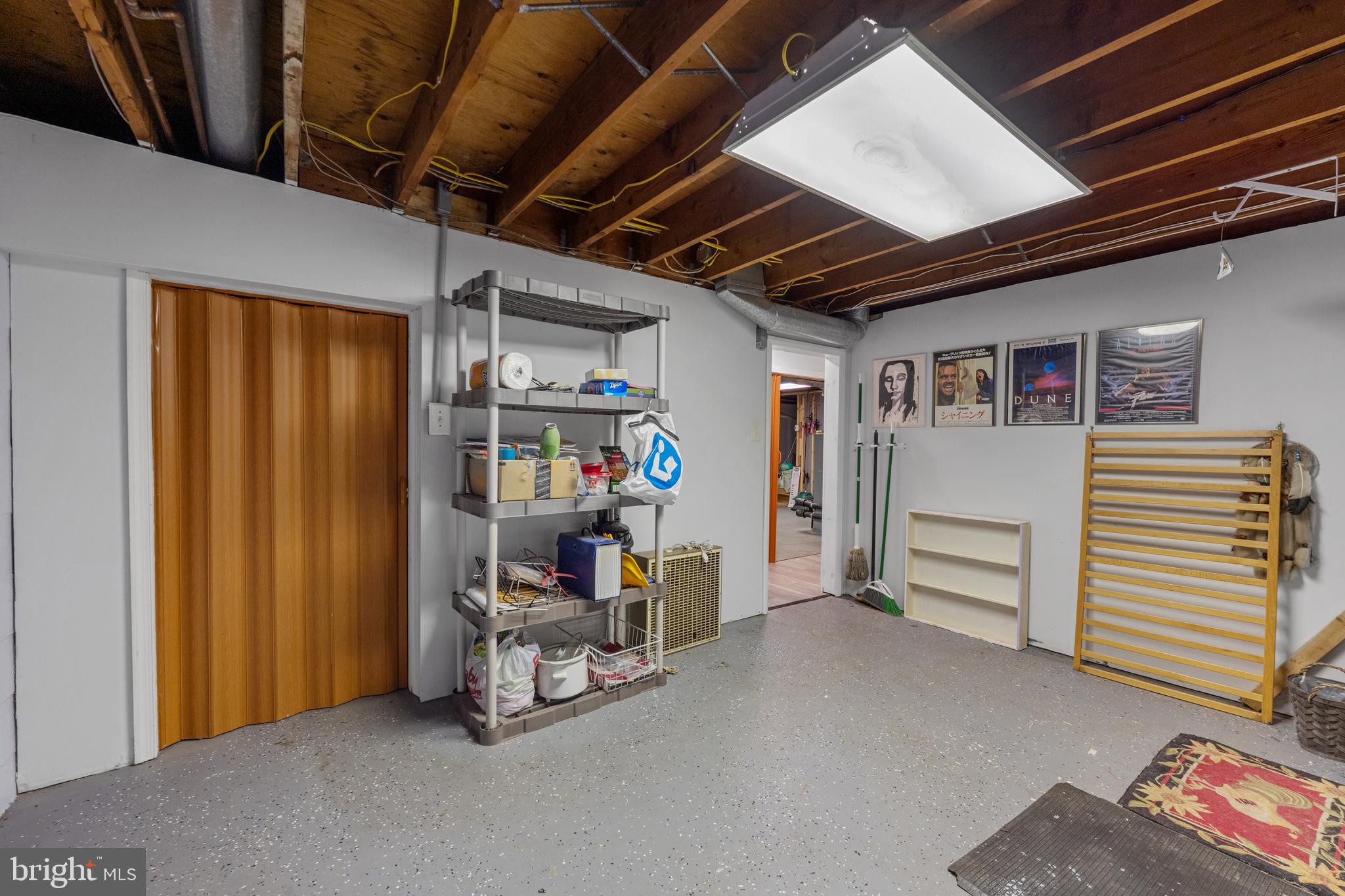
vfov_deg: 81.2
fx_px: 523
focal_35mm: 14
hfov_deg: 104.3
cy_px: 448
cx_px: 672
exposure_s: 1/3
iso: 320
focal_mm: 14
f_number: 8
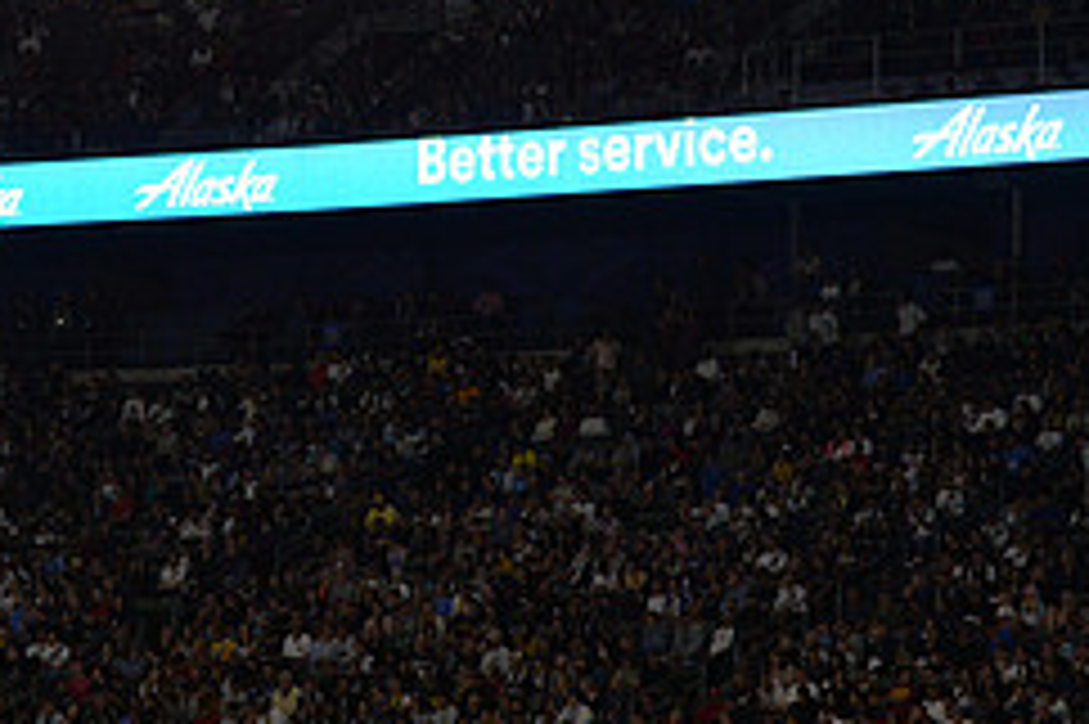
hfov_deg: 7.8
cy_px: 227
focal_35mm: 264
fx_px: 7980
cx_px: 310
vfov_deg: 5.2
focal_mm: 110
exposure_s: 1/3200
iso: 1600
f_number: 2.8
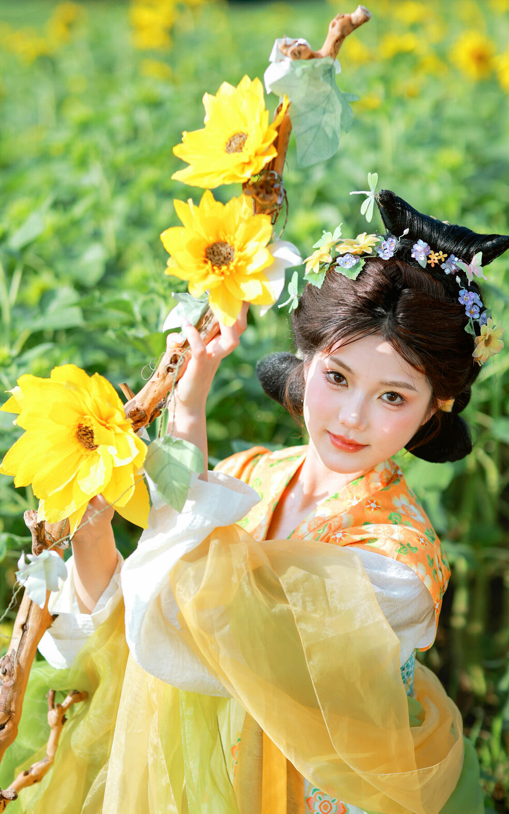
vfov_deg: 24.1
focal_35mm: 86
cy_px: 408
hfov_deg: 15.2
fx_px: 1909
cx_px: 251
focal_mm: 85
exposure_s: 1/2000
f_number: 2.5
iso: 100
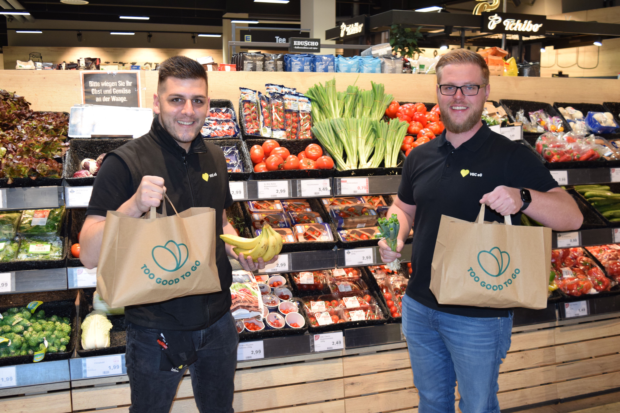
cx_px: 310
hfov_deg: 53.1
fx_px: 620
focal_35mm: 36
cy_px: 206
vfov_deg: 36.9
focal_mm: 24
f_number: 5.6
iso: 800
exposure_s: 1/125
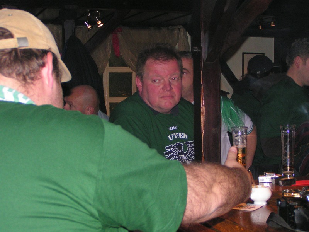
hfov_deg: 30.7
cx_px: 154
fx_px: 562
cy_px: 116
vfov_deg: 23.3
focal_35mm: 63
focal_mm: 9.7
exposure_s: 1/60
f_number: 3.2
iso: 200
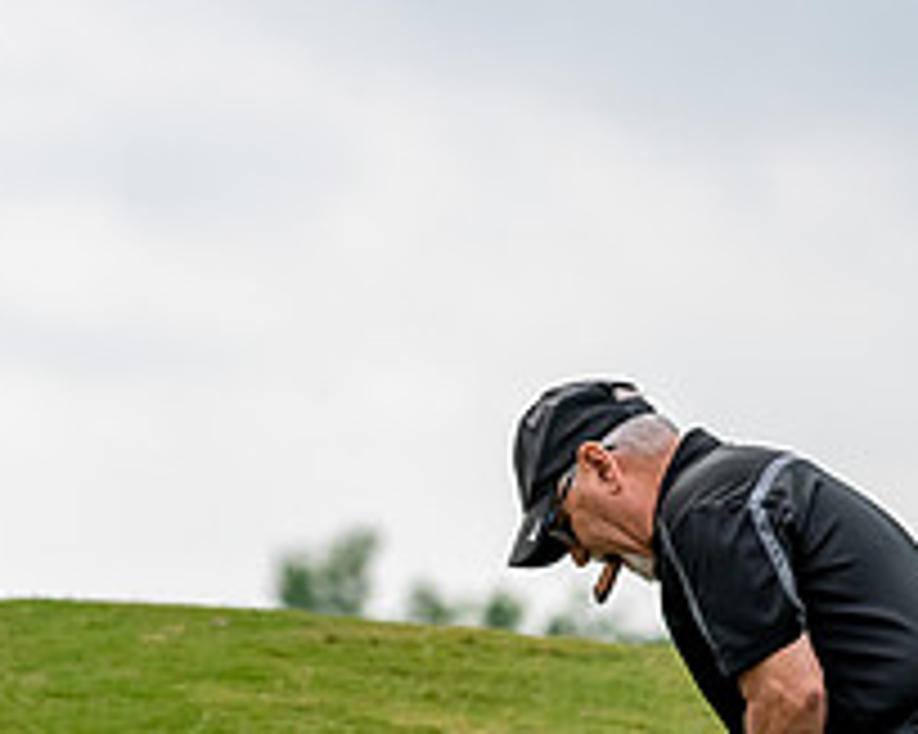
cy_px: 666
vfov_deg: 2.4
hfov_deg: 3.0
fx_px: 17733
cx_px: 608
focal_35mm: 653
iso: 1000
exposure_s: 1/2000
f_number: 5.6
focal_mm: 210
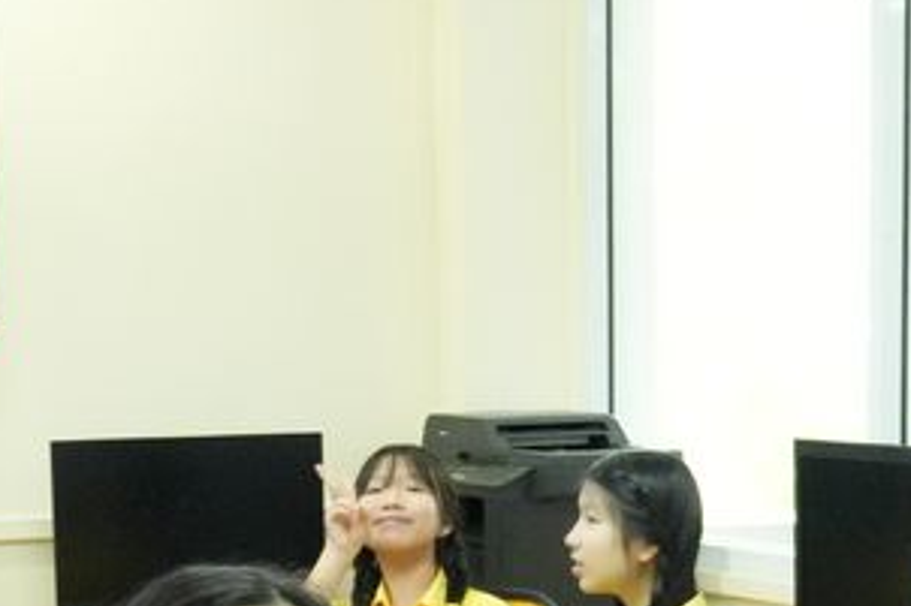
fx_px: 3389
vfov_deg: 10.0
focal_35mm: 134
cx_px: 713
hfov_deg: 15.2
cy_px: 868
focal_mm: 24
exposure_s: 1/160
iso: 6400
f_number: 4
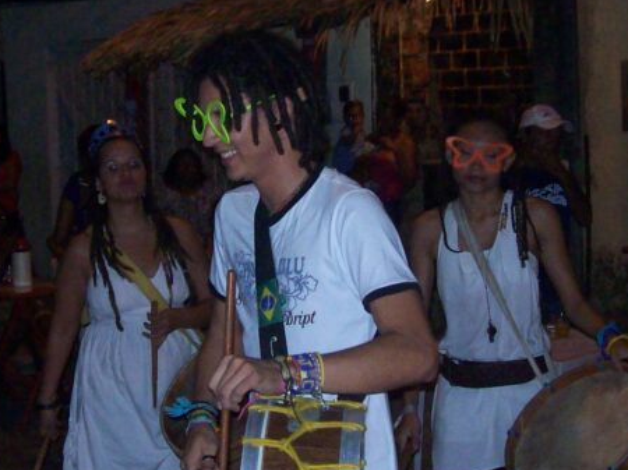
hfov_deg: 23.8
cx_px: 247
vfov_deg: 17.9
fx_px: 1487
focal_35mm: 82
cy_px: 164
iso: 200
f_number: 2.7
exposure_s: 1/64
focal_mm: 6
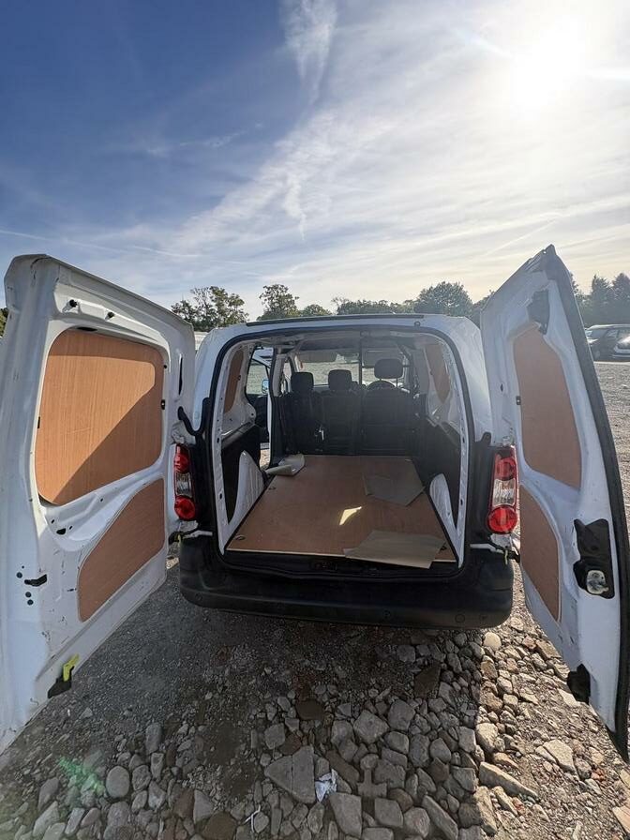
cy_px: 420
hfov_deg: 85.7
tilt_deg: -10.2
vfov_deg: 102.1
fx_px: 340
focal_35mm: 14
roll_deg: -4.1
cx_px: 315
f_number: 2.2
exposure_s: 1/641
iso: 40
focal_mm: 2.22
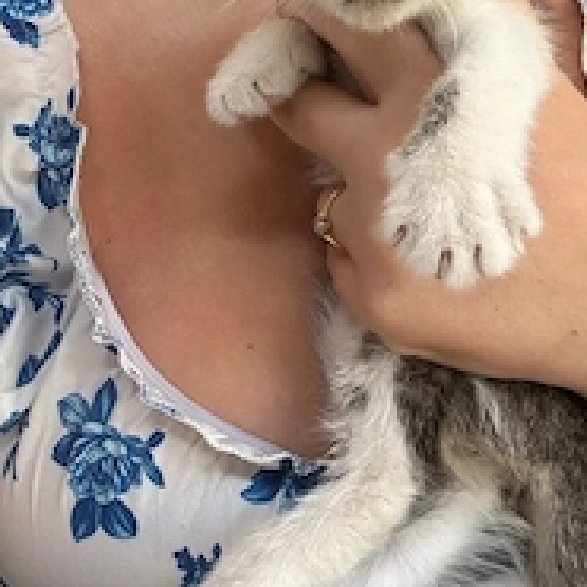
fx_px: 844
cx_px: 301
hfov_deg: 38.3
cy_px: 270
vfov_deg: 38.3
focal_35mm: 44
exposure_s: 1/121
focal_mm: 2.69
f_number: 1.9
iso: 50
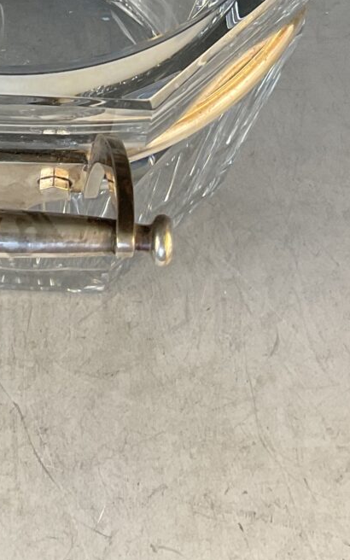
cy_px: -208
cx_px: 56
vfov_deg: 19.6
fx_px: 1465
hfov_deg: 13.5
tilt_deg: -53.1
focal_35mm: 96
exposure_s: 1/122
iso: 50
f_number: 1.8
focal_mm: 3
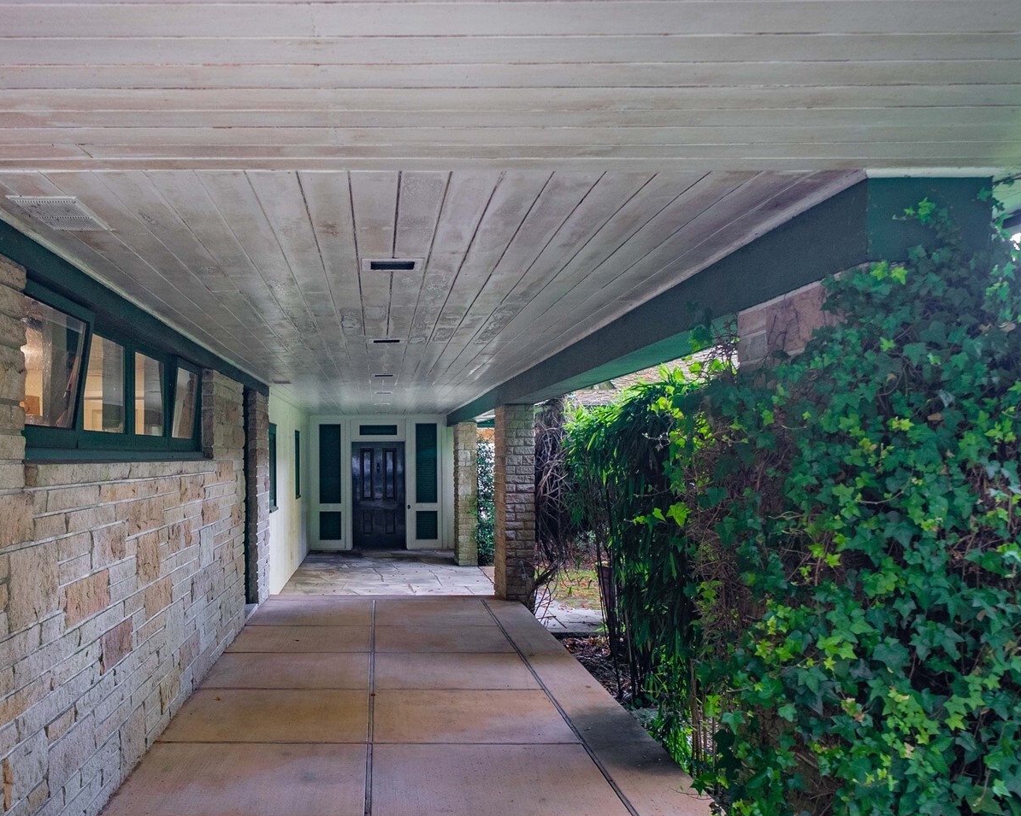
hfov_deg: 55.0
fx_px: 967
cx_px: 379
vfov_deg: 45.6
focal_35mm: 32
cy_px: 470
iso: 1000
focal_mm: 24
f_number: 7.1
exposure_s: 1/13
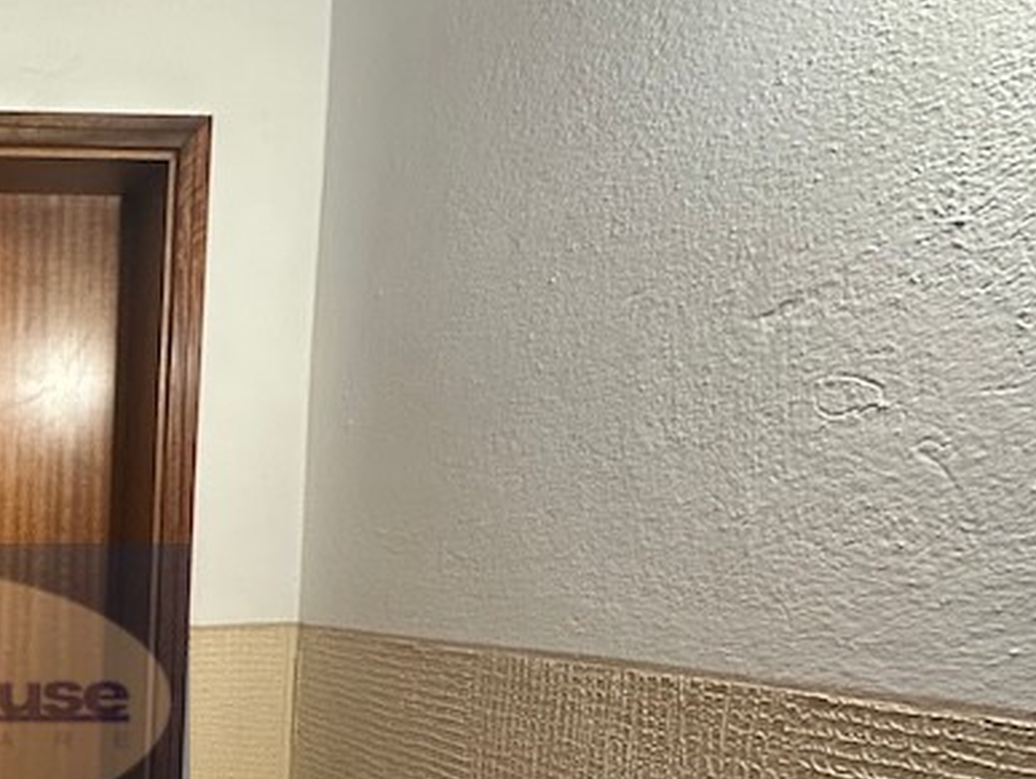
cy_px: 701
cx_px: -153
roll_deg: +0.2
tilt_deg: -7.6
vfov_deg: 36.3
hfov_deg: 39.2
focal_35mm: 37
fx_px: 1108
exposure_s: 1/50
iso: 640
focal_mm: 2.22
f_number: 2.2
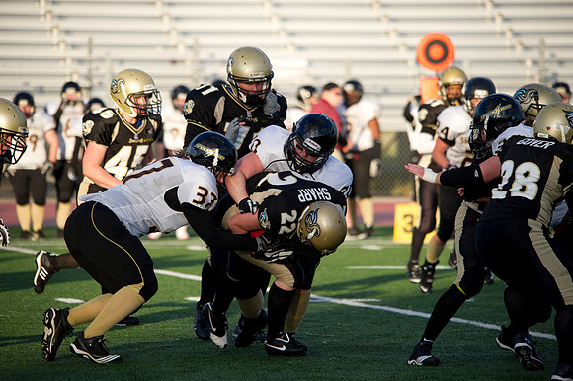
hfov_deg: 5.9
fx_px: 5567
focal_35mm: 350
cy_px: 190
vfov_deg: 3.9
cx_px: 286
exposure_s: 1/1000
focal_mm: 350
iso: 800
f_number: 6
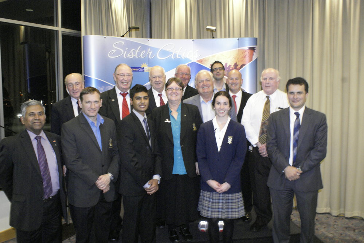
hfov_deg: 57.2
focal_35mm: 33
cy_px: 122
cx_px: 182
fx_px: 334
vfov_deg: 40.0
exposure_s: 1/6
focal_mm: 22
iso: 1600
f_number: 10
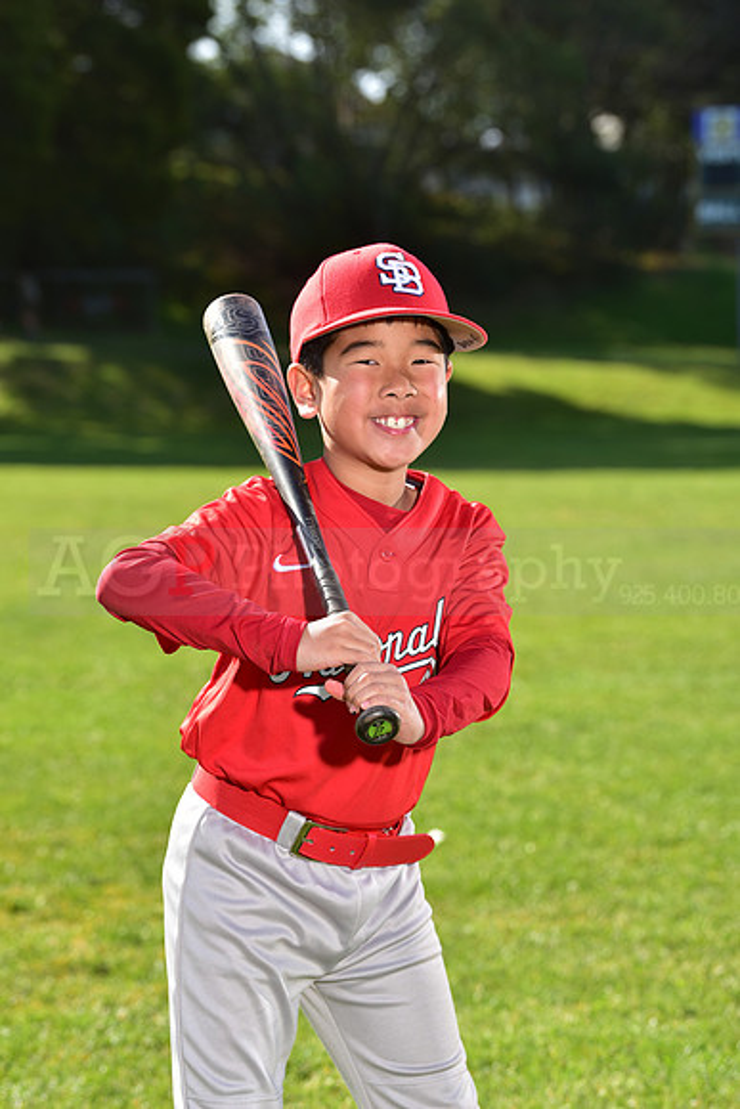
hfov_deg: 13.0
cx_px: 370
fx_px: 3235
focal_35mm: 105
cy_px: 554
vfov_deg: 19.5
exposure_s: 1/250
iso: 100
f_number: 5.6
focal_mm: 105
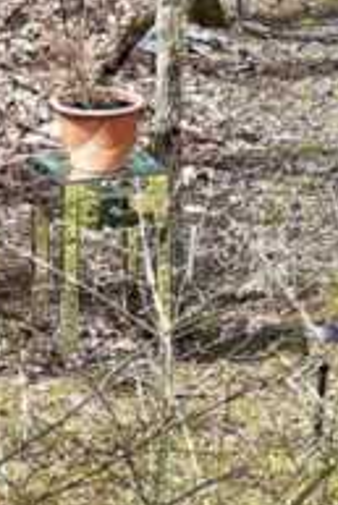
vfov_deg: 6.4
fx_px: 4484
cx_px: 511
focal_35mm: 319
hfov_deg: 4.3
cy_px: -65
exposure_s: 1/236
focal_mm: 9
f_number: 2.8
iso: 32
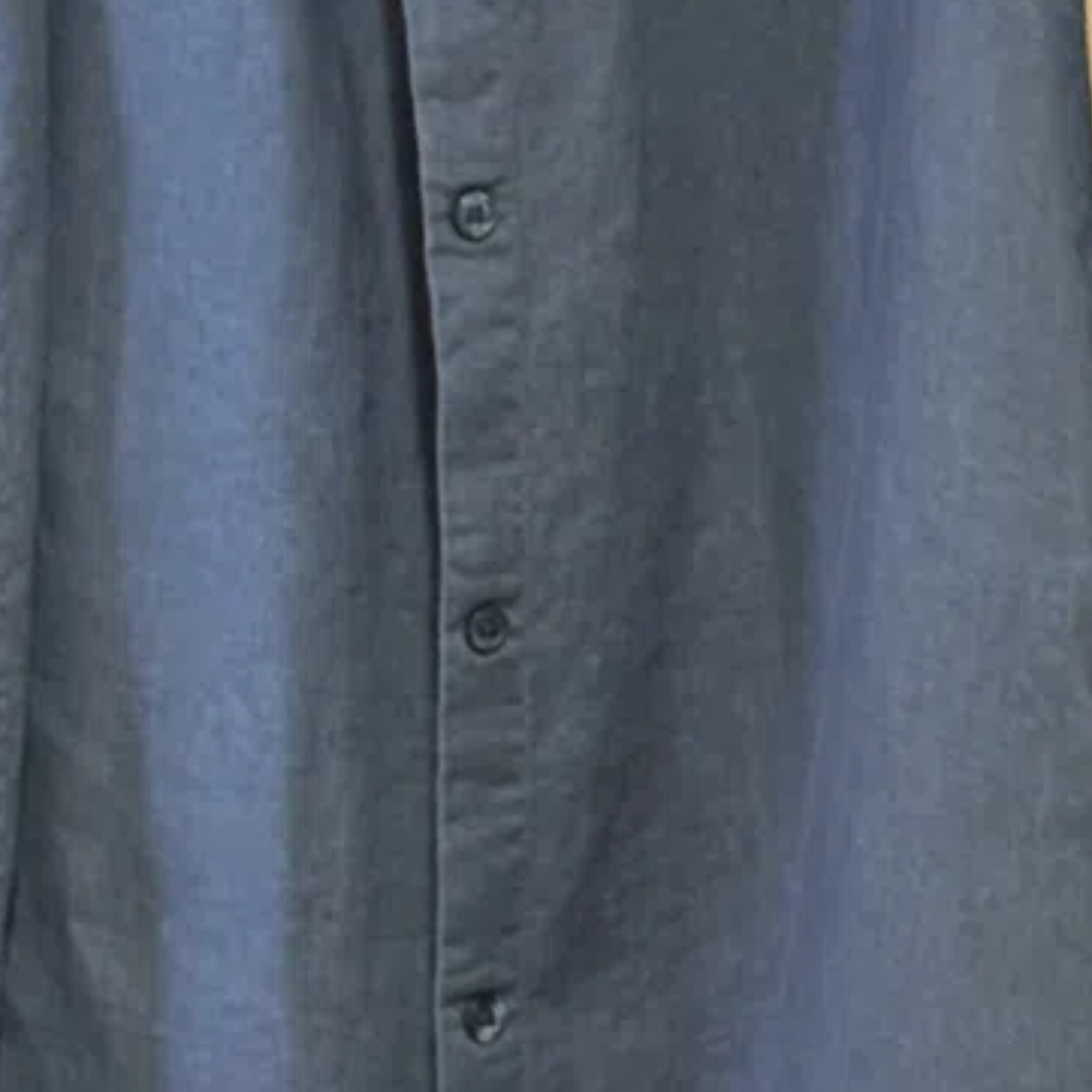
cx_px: 320
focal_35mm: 160
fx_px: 5710
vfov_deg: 10.9
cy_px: 279
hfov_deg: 10.9
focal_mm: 6.76
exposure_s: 1/25
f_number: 1.78
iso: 500
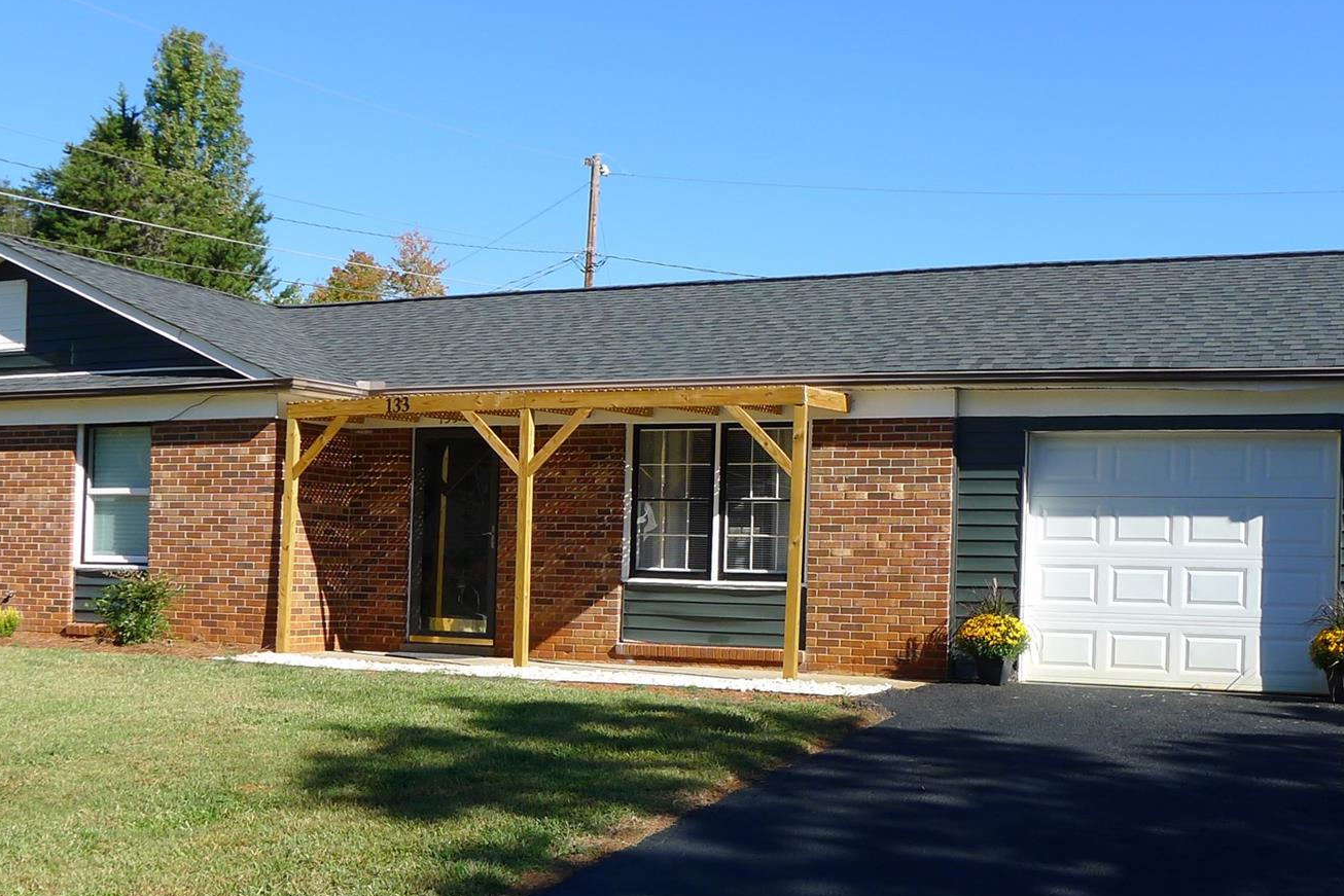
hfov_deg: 34.4
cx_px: 571
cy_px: 592
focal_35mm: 58
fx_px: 2165
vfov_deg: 23.3
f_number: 4
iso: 80
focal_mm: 7.9
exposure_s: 1/400
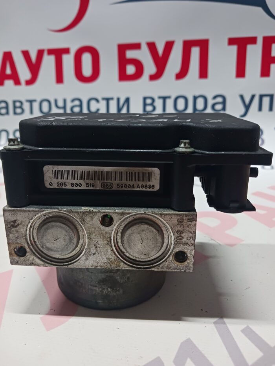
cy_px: 183
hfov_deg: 51.4
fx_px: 286
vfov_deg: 65.3
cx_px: 138
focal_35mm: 27
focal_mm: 4
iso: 500
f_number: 1.8
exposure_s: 1/25
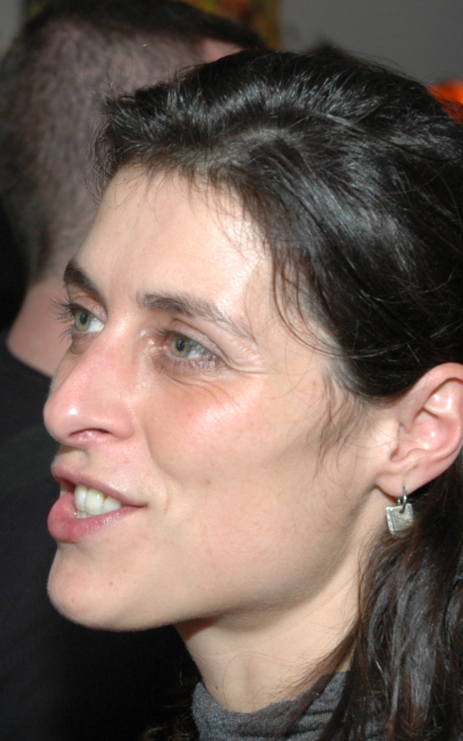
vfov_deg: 14.9
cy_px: 405
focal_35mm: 140
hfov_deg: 9.4
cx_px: 185
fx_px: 2826
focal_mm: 44
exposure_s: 1/60
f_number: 5
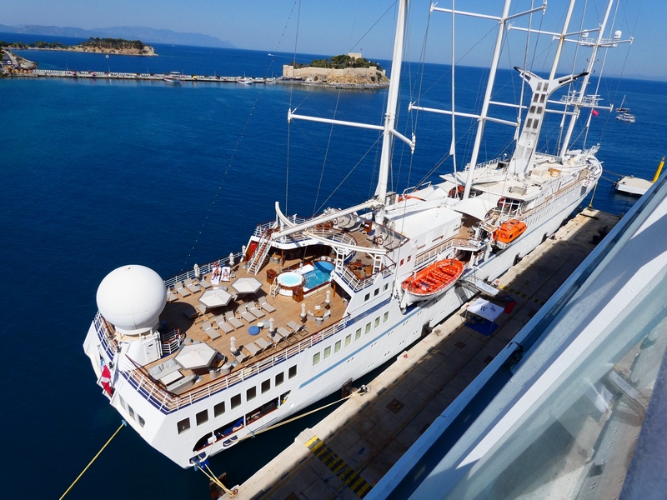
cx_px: 334
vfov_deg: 66.0
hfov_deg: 81.7
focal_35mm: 20
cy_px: 250
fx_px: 385
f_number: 5
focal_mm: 3.6
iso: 80
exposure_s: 1/1000
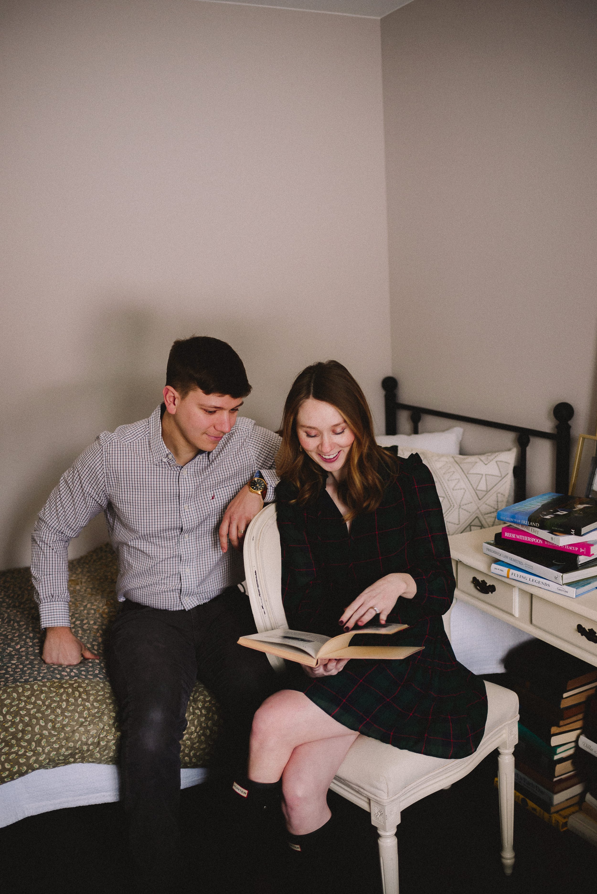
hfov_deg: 37.9
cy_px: 447
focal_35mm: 35
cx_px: 298
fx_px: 870
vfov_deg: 54.4
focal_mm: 35
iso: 1600
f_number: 1.8
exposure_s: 1/160
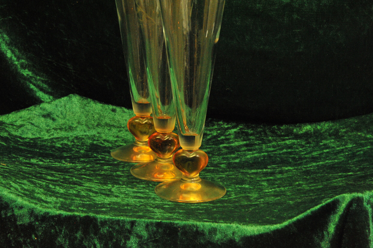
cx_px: 185
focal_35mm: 108
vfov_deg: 12.7
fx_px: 1118
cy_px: 124
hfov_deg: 18.9
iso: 6400
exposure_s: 1/10
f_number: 22
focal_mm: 105
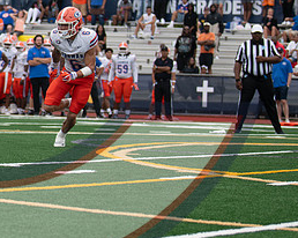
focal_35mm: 283
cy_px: 62
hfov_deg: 6.7
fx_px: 2494
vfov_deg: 5.5
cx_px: -173
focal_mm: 75
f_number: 2.8
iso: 100
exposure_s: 1/1000
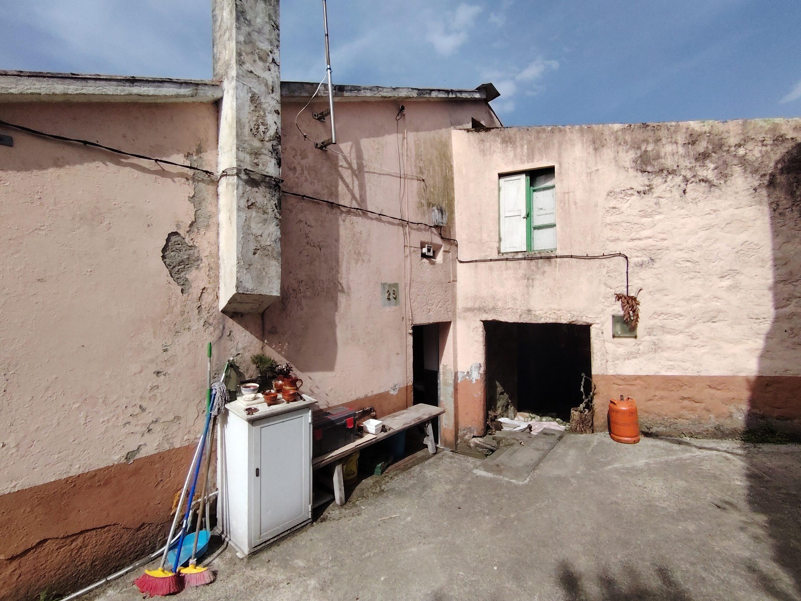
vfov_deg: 74.7
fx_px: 393
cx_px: 400
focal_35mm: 17
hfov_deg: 91.0
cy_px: 300
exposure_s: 1/1827
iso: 100
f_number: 2.2
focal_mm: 1.43
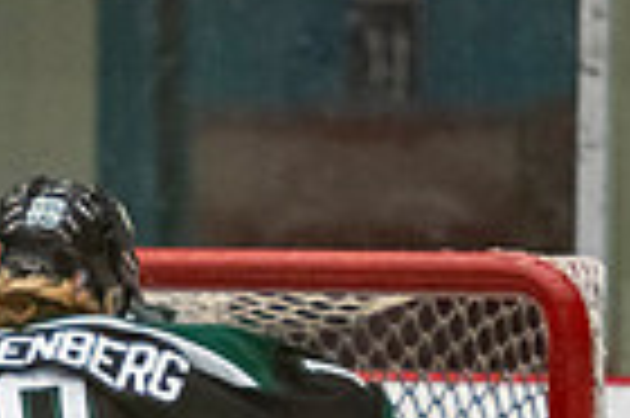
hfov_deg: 2.1
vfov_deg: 1.4
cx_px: 118
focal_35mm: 962
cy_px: 402
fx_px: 16815
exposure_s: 1/640
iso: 2000
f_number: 3.2
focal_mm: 145
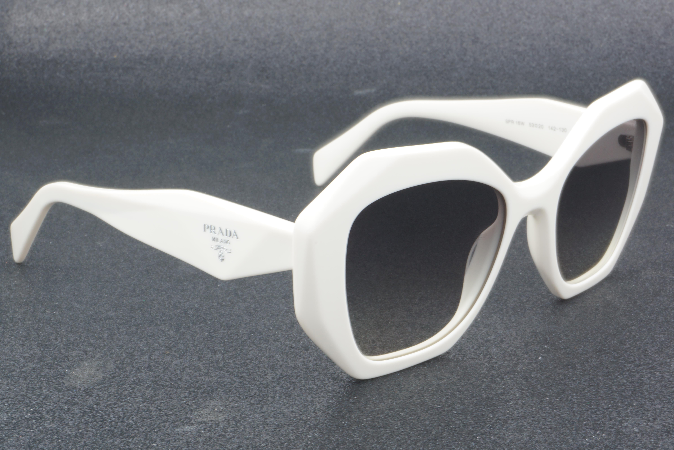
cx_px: 337
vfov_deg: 18.2
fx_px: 1404
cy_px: 225
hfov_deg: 27.0
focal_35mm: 75
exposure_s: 1.3
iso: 100
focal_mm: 50
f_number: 32
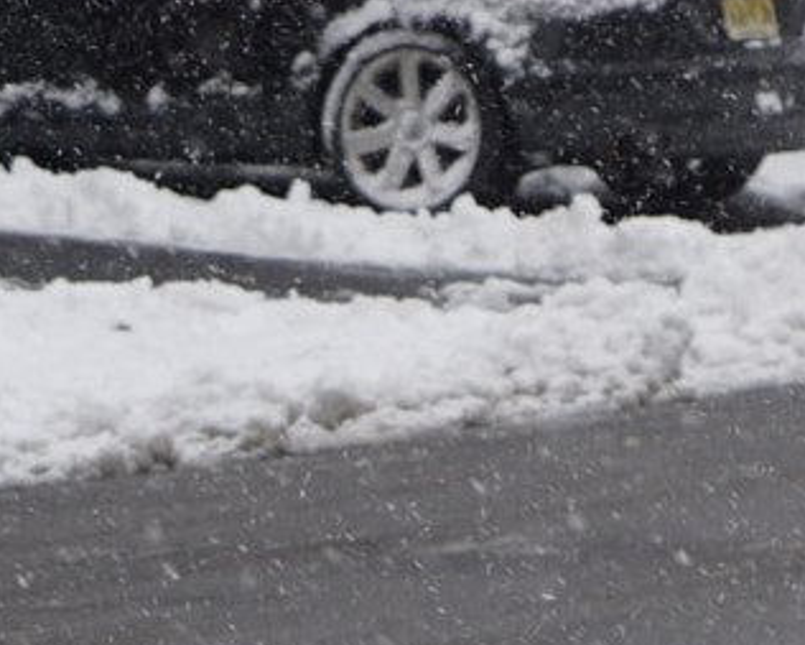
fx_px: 11941
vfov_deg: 3.1
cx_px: 746
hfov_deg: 3.9
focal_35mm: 501
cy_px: 853
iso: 100
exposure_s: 1/200
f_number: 6.3
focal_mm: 55
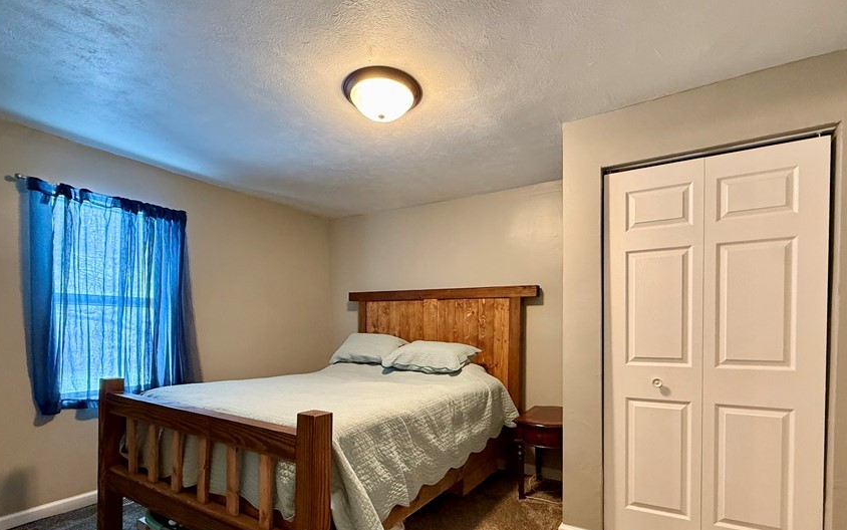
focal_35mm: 18
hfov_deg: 91.1
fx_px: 416
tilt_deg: -0.2
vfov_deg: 64.0
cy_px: 336
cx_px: 421
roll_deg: +0.5
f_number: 2.2
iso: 500
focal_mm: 2.22
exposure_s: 1/60
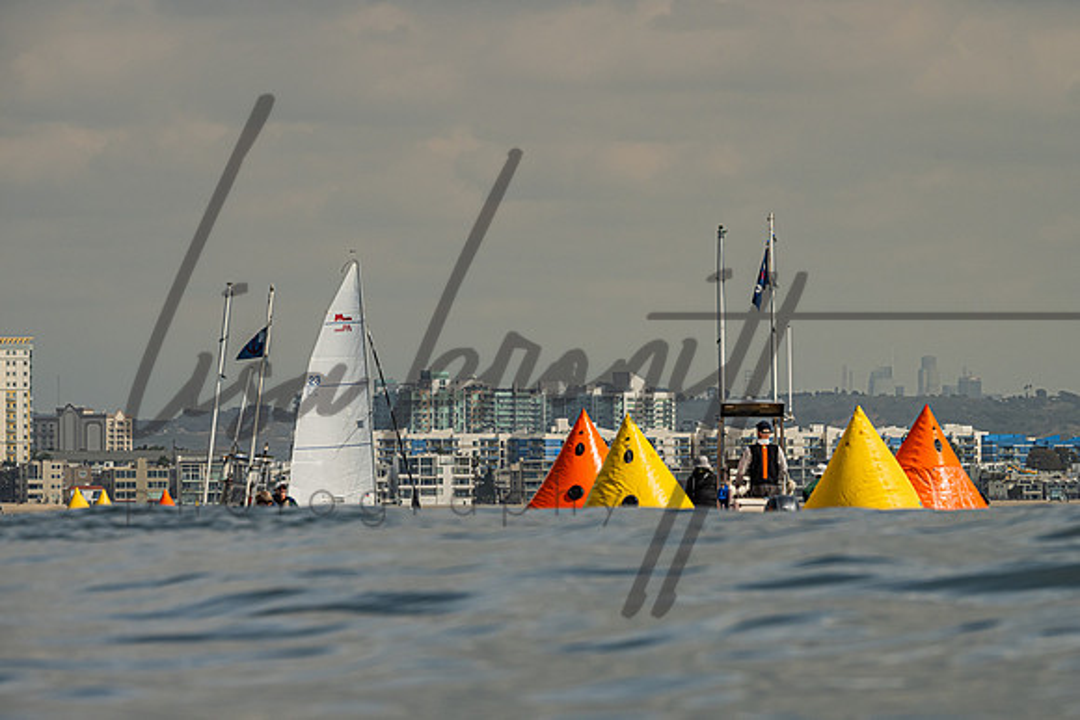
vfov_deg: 4.0
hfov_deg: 5.9
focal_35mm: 347
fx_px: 10405
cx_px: 584
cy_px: 386
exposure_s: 1/1250
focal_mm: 280
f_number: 10
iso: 320
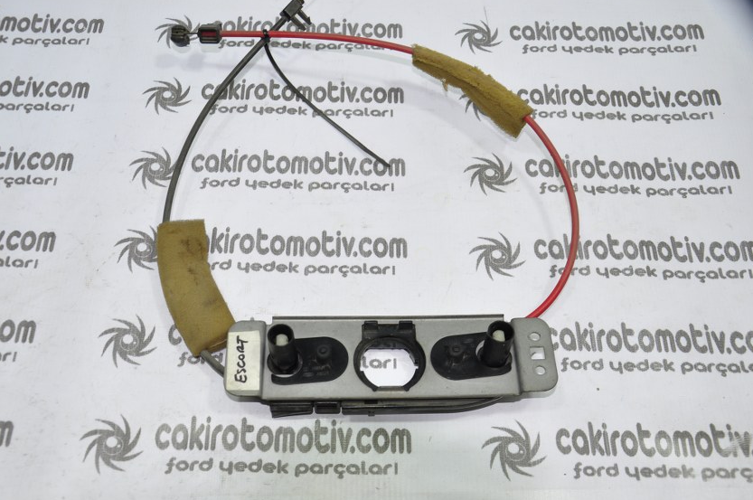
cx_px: 362
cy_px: 260
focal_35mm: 41
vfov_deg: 32.9
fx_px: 847
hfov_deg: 47.9
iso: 200
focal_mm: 25
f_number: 5
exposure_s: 1/40
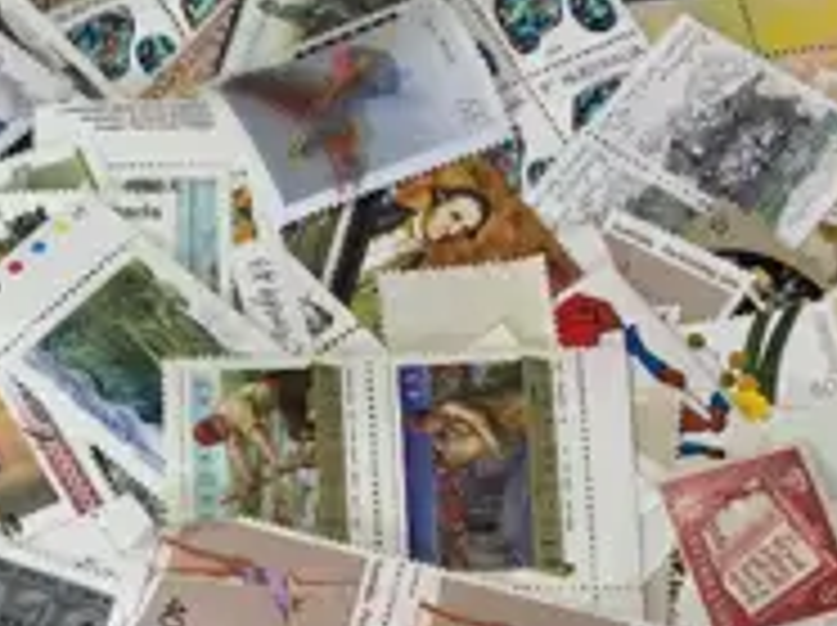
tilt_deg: -65.0
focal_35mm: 160
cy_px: 1252
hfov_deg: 12.1
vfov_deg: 8.7
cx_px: -144
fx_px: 3864
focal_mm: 4.15
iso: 25
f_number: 2.2
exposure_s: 1/33
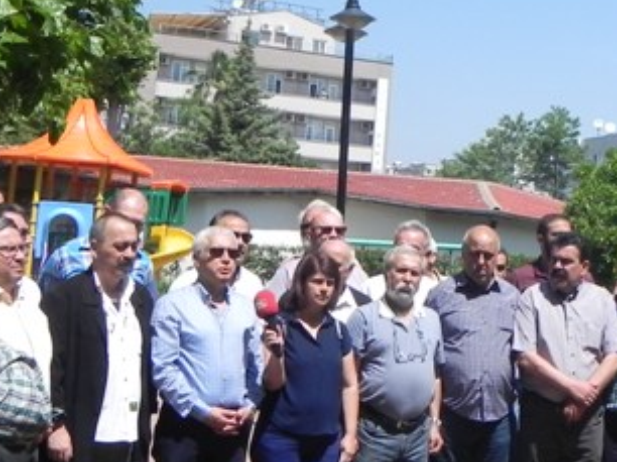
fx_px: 1211
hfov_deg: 28.4
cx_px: 419
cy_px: 131
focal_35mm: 68
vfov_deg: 21.4
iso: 160
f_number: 6.3
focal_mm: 4.6
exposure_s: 1/497
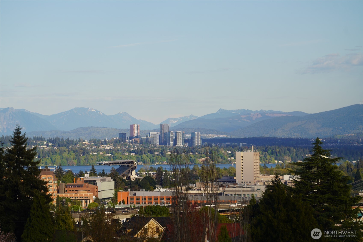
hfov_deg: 12.1
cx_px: 182
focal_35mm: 170
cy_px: 121
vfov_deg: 8.1
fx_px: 1714
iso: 100
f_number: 5.6
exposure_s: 1/320
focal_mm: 170
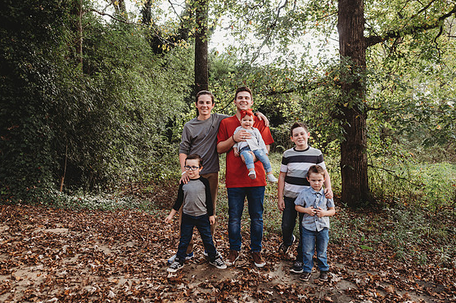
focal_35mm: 25
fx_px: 317
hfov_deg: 71.5
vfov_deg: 51.3
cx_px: 232
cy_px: 155
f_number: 3.2
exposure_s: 1/250
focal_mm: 24
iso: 500
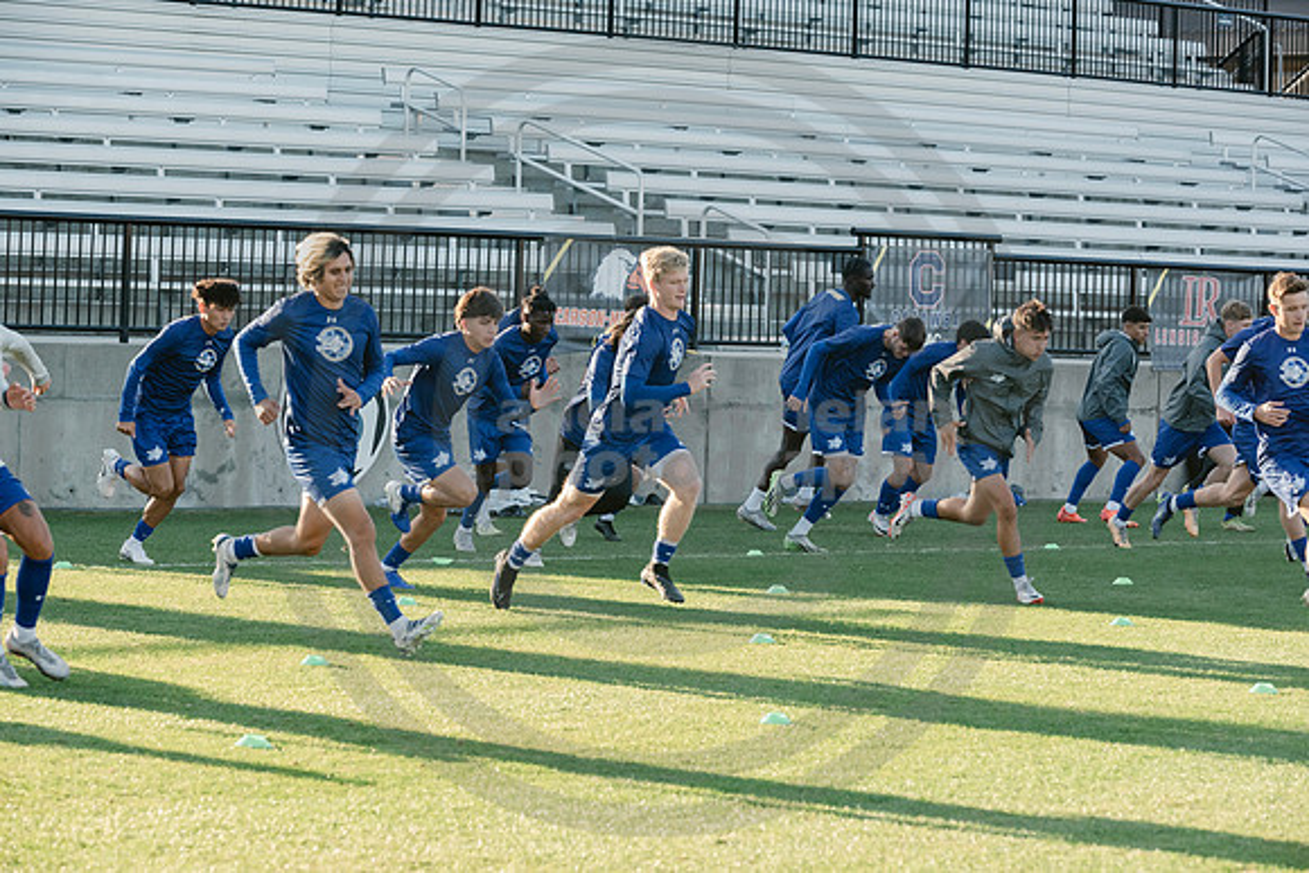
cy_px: 436
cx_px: 654
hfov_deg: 17.1
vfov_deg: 11.4
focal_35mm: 120
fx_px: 4364
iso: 1250
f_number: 6.3
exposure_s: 1/1000
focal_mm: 120
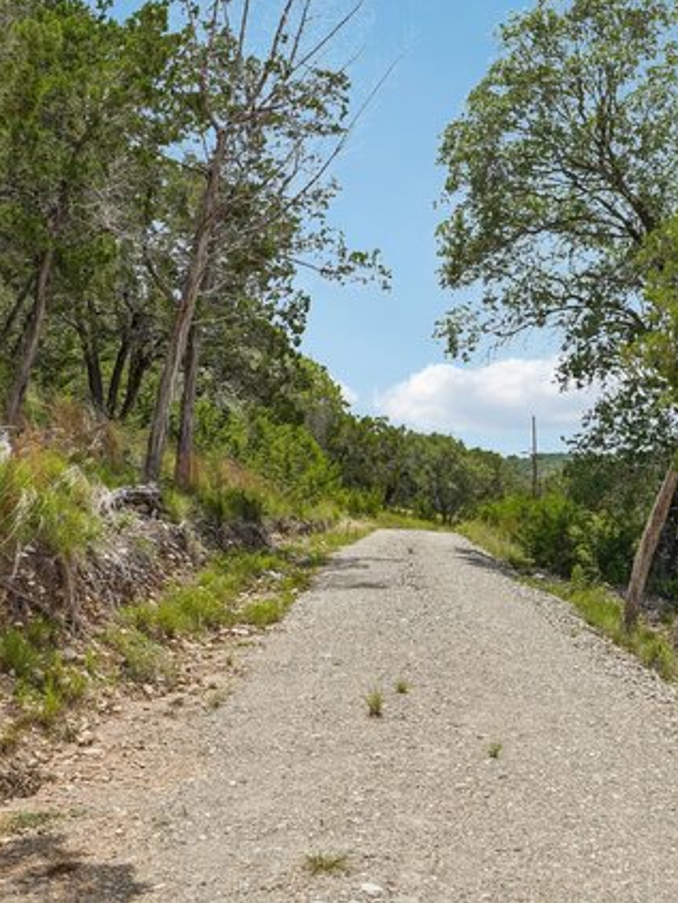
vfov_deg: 37.5
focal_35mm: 51
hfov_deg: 28.5
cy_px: 448
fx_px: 1331
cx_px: 400
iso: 100
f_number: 8
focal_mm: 35
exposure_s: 1/250
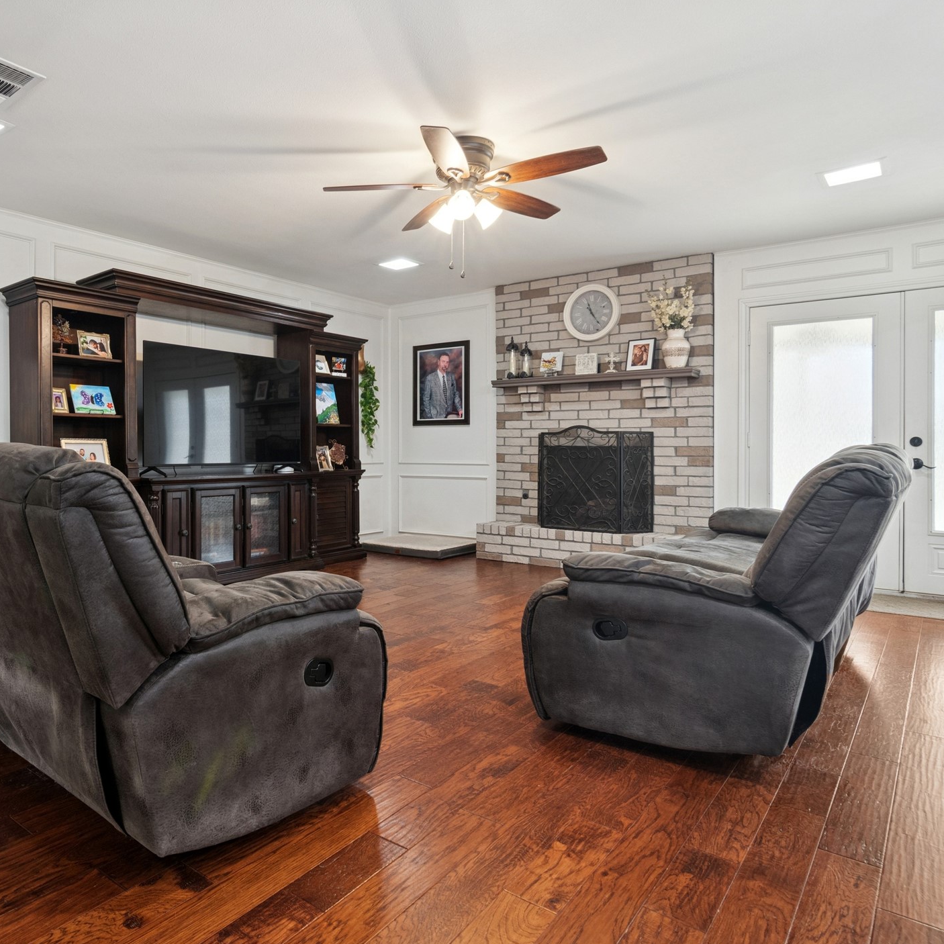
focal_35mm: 22
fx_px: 668
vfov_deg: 70.5
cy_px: 470
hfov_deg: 69.2
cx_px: 346
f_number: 9
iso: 250
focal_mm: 11
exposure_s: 1/2.5
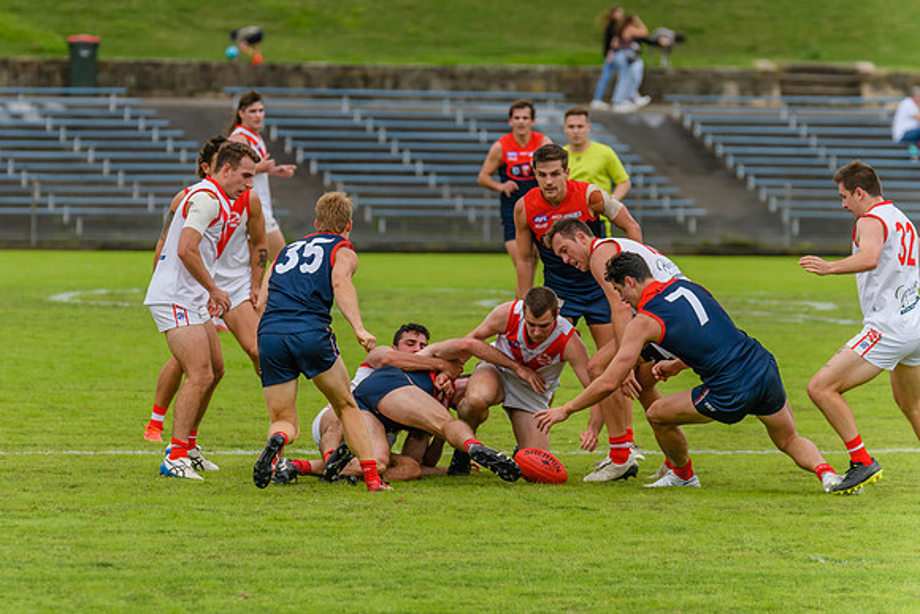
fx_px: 8639
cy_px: 272
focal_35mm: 338
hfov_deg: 6.1
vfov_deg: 4.1
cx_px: 355
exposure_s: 1/2500
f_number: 5.6
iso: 800
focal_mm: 270
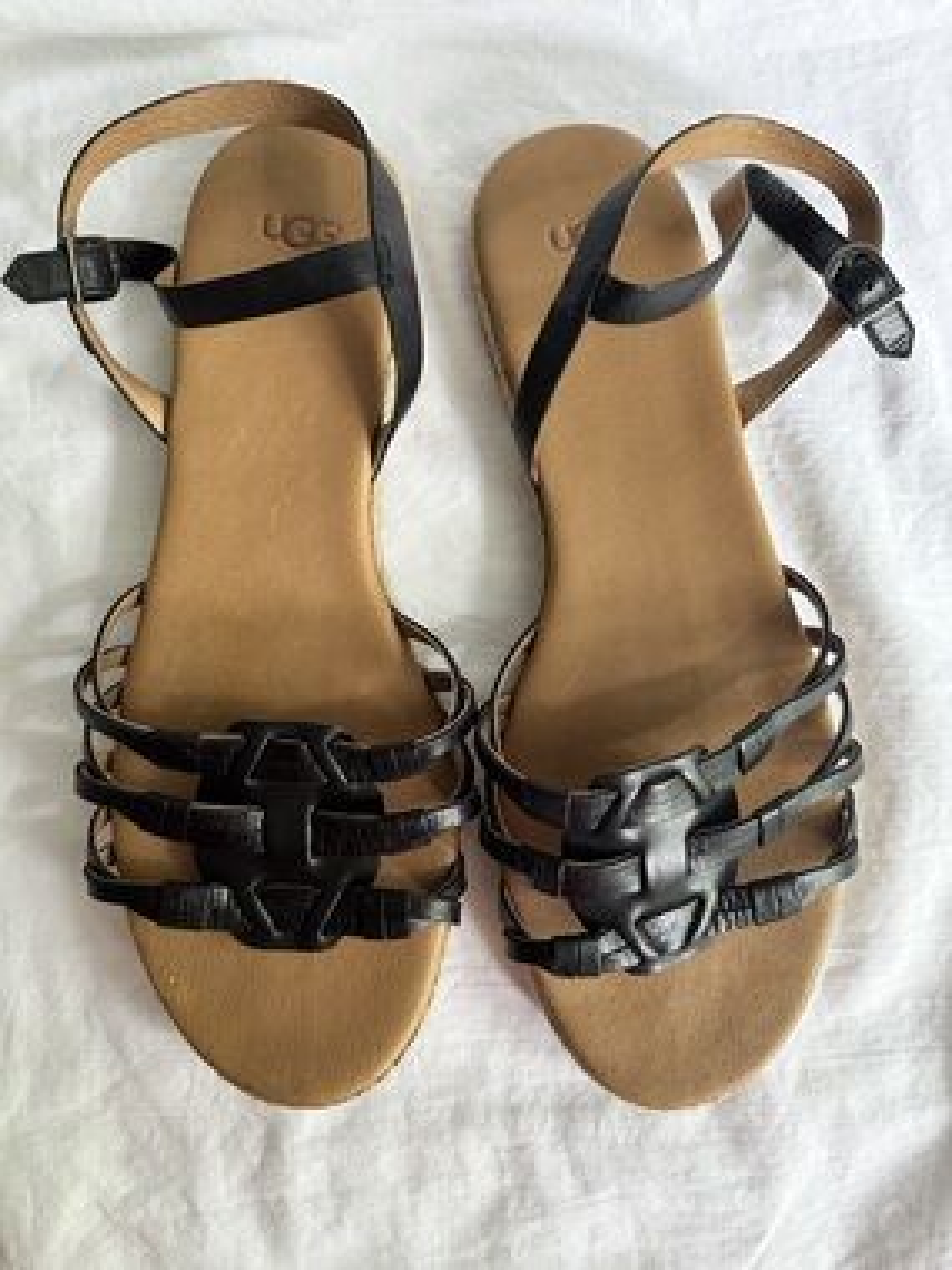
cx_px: 476
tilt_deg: -86.9
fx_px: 880
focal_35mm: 24
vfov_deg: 71.6
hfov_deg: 56.8
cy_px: 635
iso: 250
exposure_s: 1/71
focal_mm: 6.86
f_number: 1.78
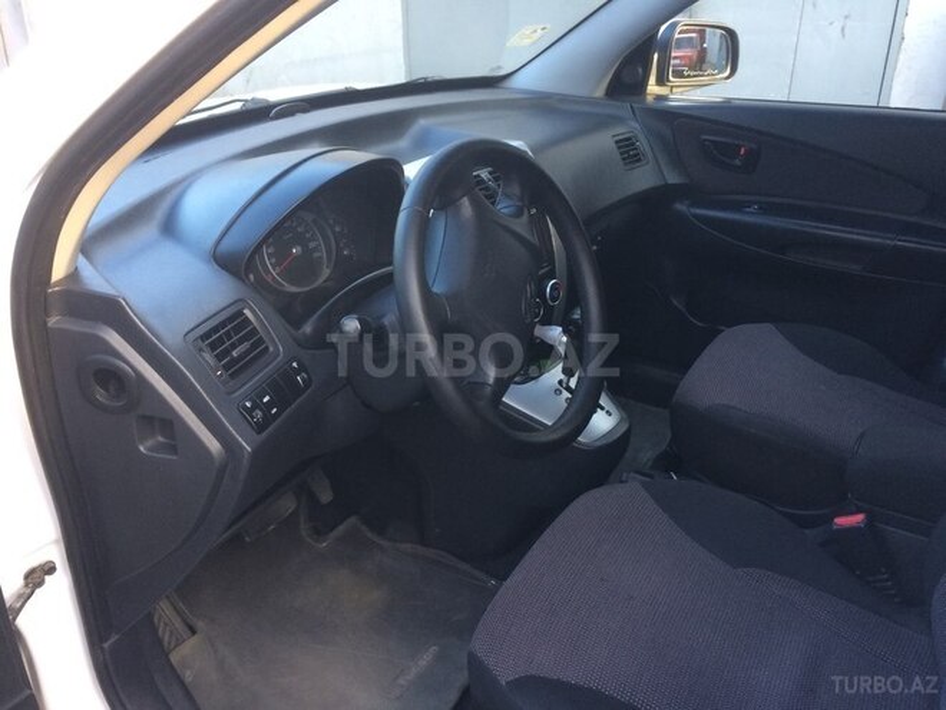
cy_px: 355
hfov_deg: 61.7
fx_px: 793
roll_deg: -0.4
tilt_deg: -25.8
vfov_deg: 48.2
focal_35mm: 29
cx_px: 473
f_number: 2.2
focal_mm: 4.15
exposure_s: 1/33
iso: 64
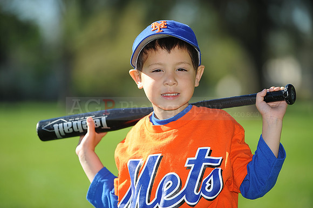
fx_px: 1434
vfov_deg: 8.3
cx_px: 156
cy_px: 104
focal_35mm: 165
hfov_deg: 12.5
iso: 200
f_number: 4
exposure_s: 1/1000
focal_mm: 165
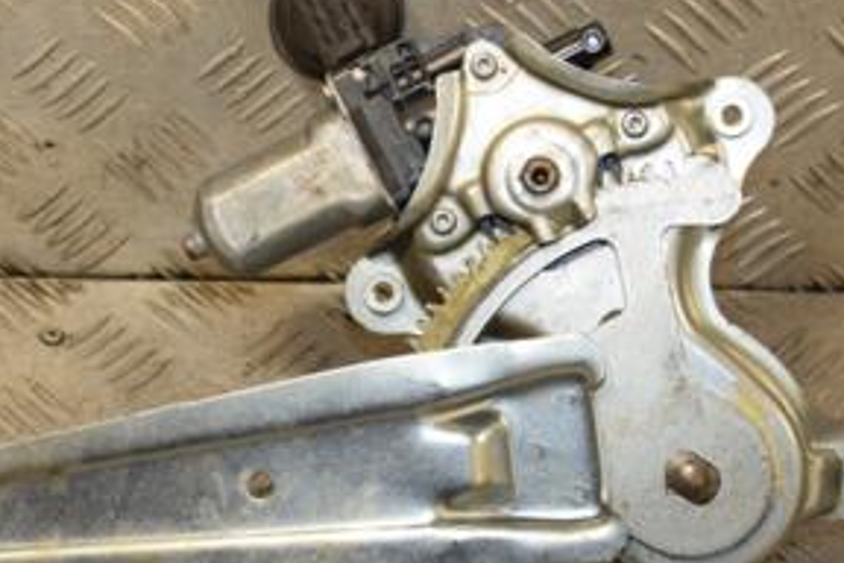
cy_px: 261
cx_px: 352
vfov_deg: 13.7
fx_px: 2344
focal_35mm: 100
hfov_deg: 20.4
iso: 800
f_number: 5
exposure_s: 1/200
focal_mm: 32
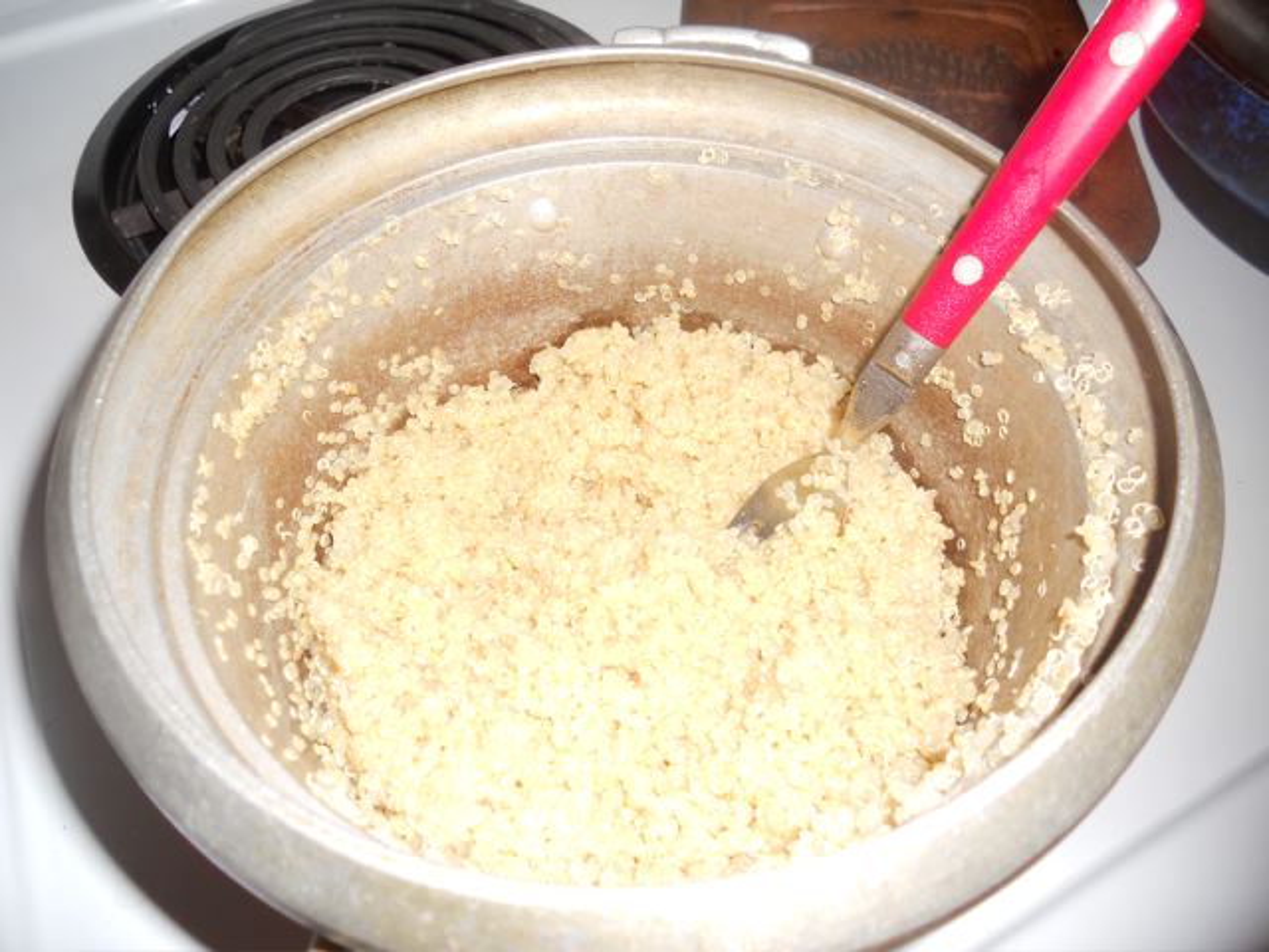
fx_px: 990
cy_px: 476
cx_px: 634
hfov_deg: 65.3
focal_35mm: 27
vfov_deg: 51.4
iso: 80
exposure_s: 1/25
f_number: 3.2
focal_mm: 4.9
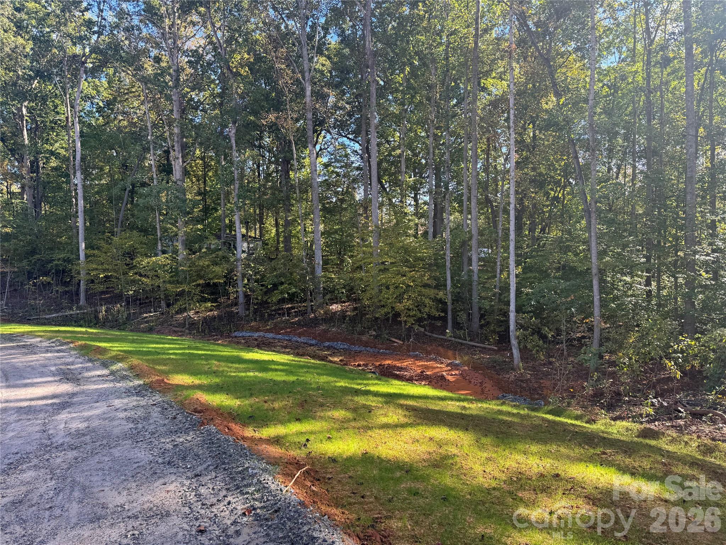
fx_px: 503
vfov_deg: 56.8
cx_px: 363
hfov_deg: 71.6
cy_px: 272
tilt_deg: -1.3
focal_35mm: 24
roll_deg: +2.2
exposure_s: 1/506
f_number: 1.78
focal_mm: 6.76
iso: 80
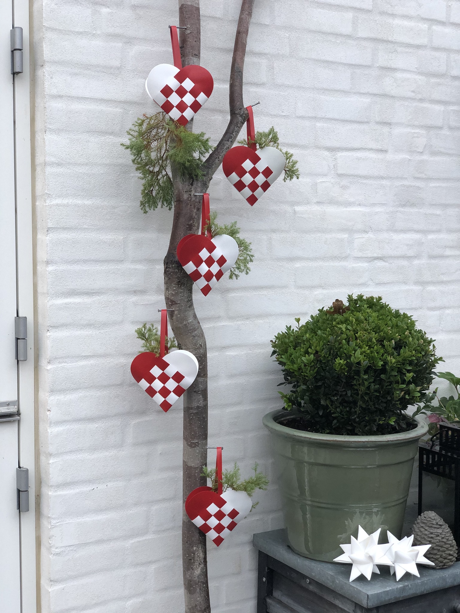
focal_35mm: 52
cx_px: 230
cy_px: 306
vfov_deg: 36.8
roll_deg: -0.2
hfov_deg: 28.0
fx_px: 921
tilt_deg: -3.6
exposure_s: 1/40
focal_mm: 6
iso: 80
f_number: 2.4
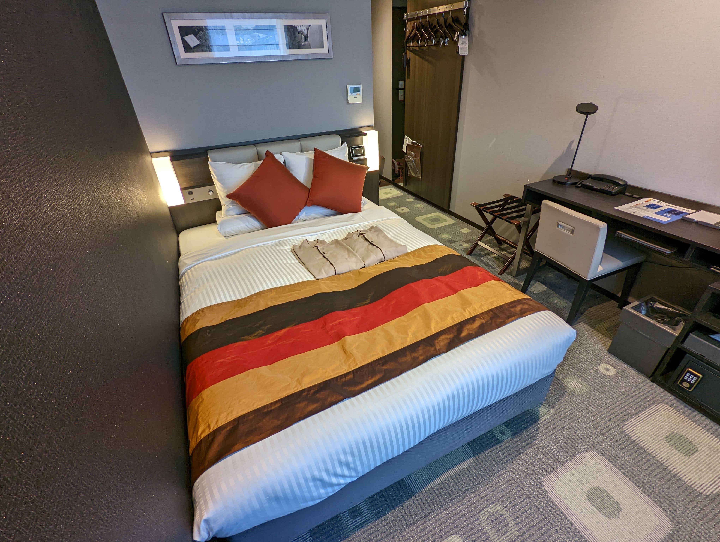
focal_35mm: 16
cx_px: 360
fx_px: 333
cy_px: 271
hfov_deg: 94.4
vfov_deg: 78.2
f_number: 2.2
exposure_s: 1/33.3
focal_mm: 2.35
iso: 54
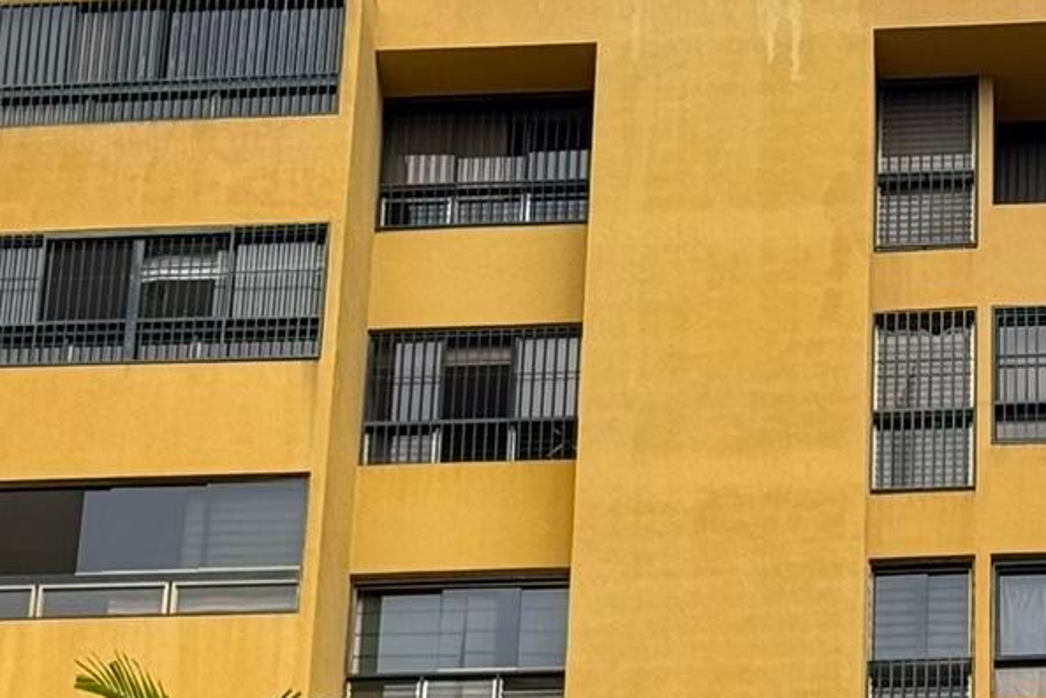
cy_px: 1211
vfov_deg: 7.8
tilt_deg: +30.1
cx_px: 511
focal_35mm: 172
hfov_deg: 11.9
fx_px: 4997
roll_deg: -3.2
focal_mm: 6.76
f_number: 1.78
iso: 80
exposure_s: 1/4098
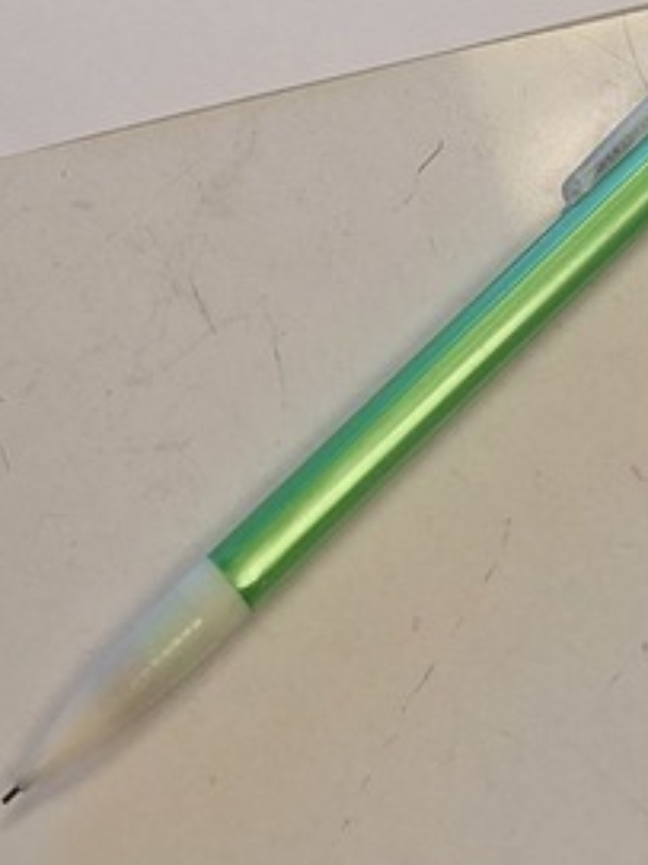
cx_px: 281
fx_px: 2173
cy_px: -329
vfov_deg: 20.2
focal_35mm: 87
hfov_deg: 17.0
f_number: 1.8
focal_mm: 5.54
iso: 40
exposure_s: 1/121
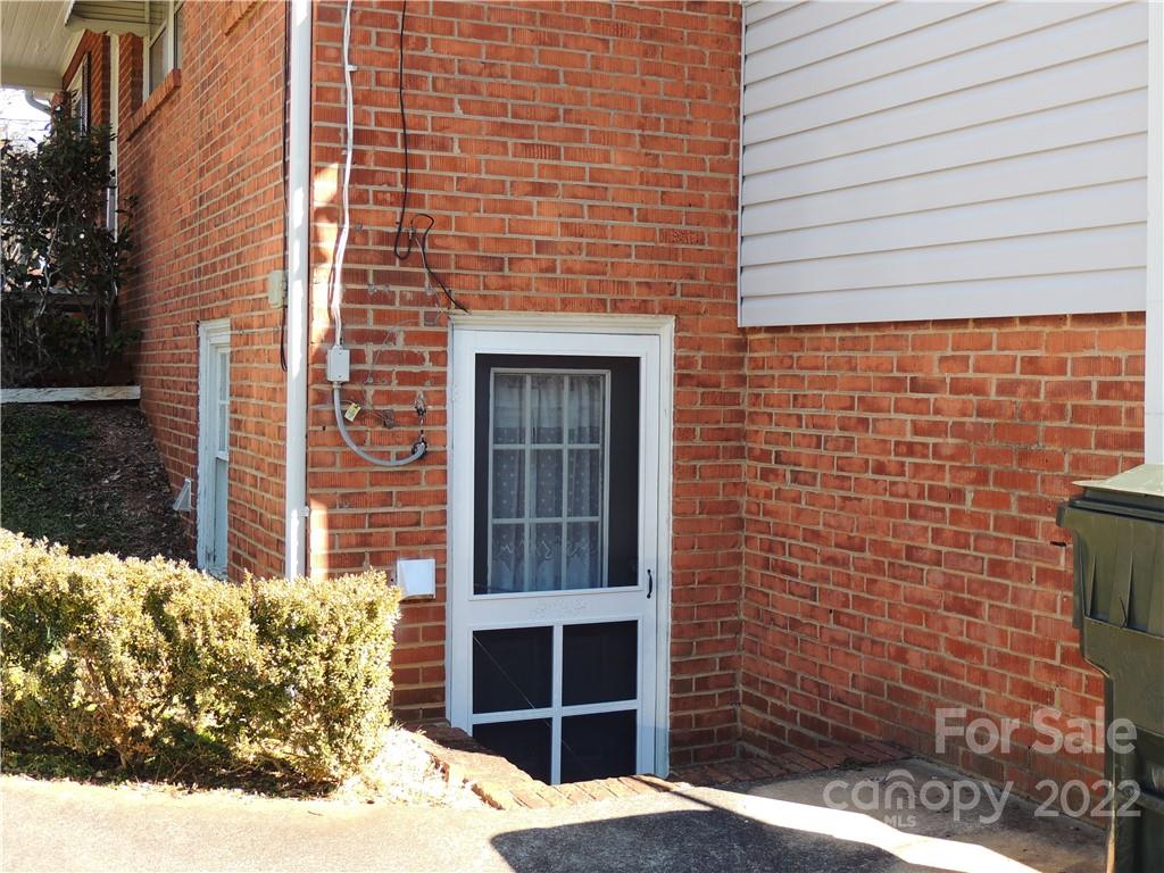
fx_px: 1446
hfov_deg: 43.9
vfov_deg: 33.6
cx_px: 582
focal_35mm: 43
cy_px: 436
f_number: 3.4
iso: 100
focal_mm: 7.6
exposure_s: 1/160
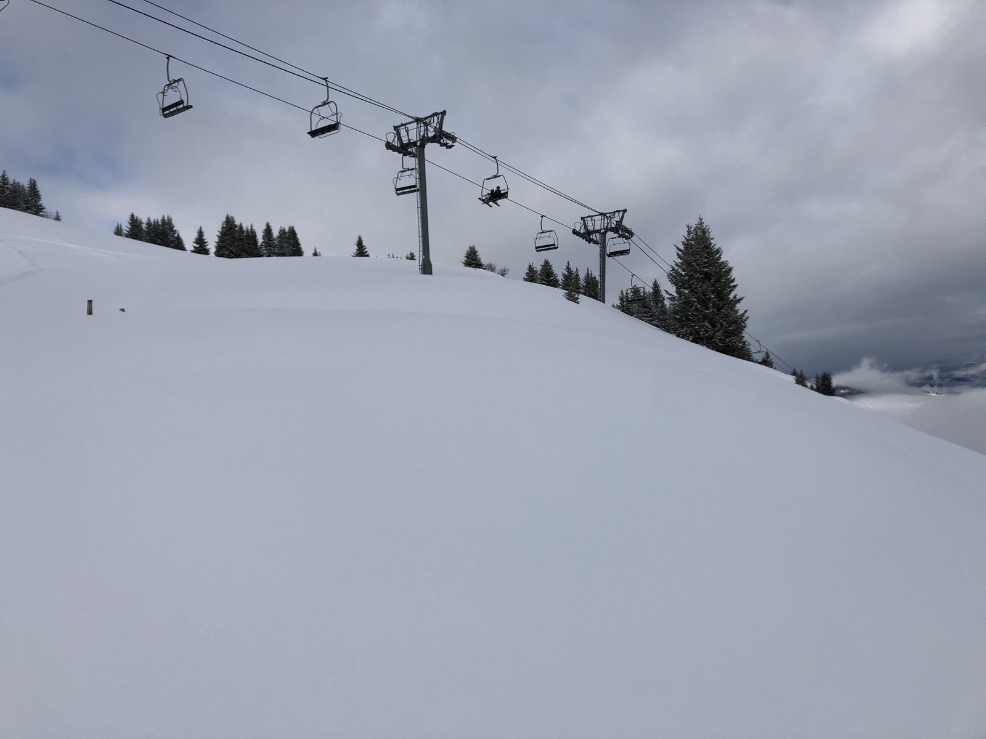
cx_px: 493
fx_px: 798
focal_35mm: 28
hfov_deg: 63.4
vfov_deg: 49.7
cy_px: 370
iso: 20
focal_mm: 4
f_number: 1.8
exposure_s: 1/3745
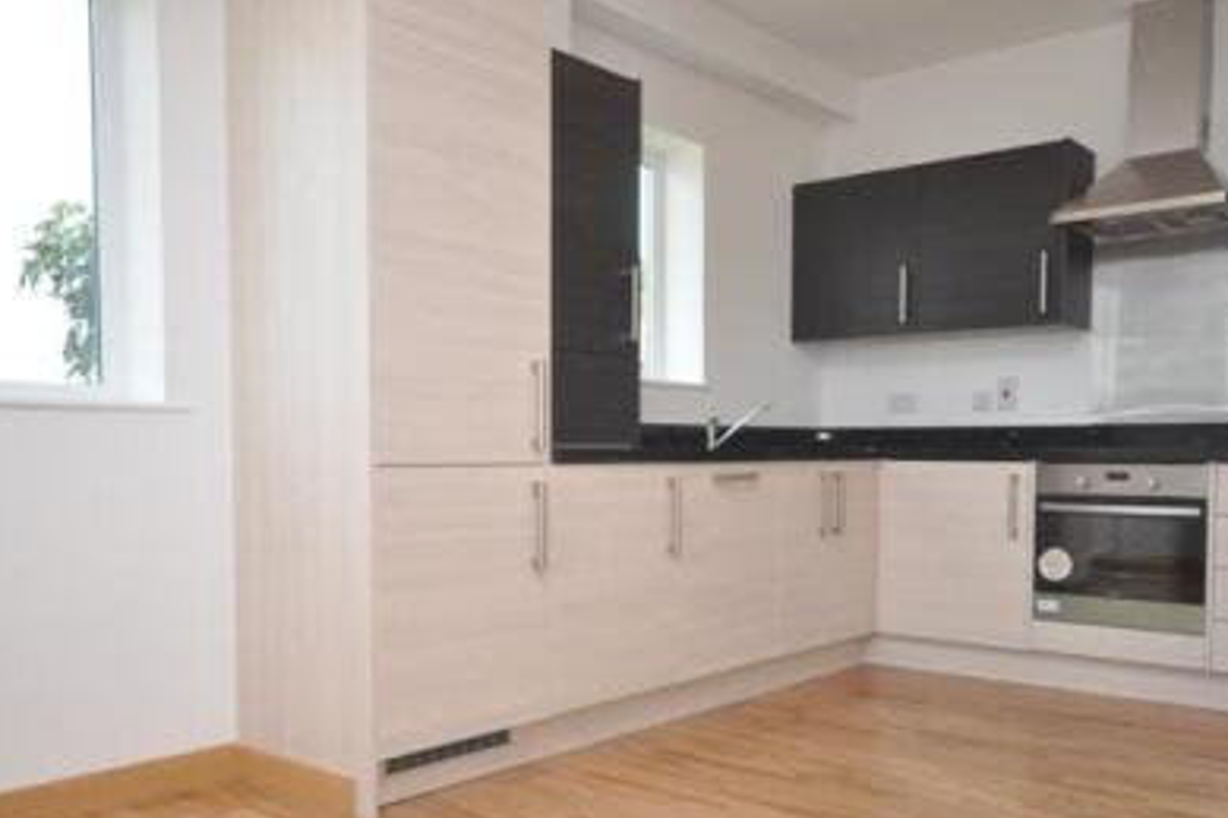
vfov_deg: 39.7
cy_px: 497
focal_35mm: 33
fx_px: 1125
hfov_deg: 57.2
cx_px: 638
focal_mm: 18
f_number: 5.6
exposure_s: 1/125
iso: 320
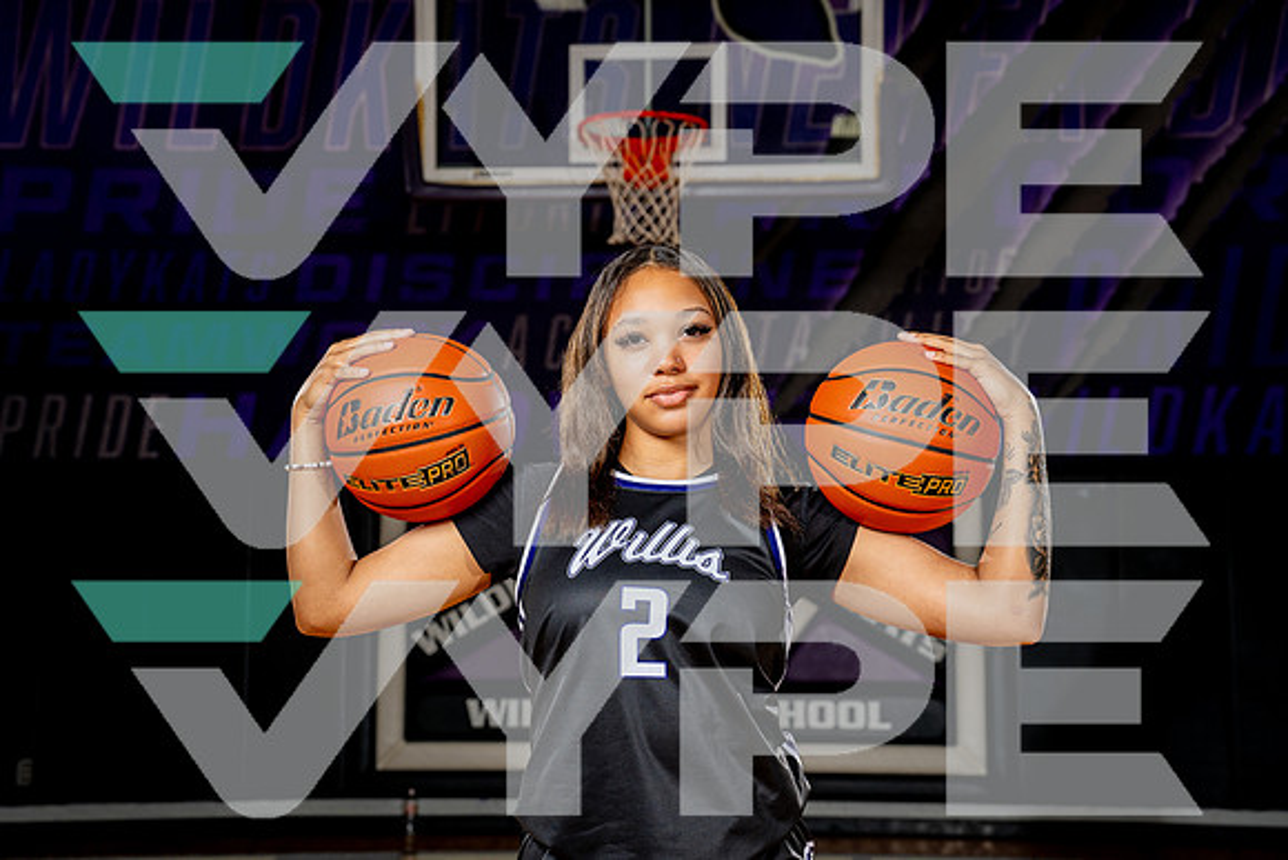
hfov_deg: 33.4
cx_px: 644
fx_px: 2147
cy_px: 430
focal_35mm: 60
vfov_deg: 22.6
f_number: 5.6
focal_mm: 60
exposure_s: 1/250
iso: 320
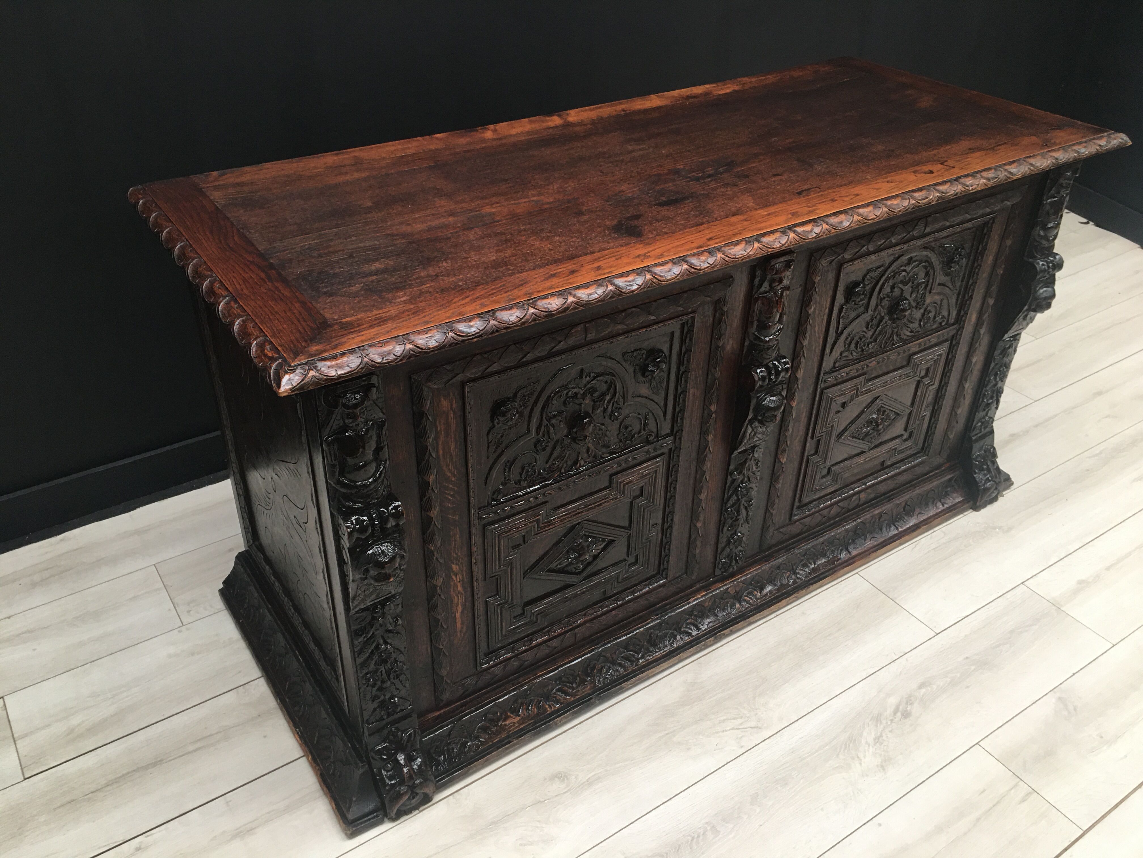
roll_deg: -1.4
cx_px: 572
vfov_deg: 48.2
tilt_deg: -34.0
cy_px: 429
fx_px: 958
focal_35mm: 29
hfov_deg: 61.7
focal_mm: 4.15
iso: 50
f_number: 2.2
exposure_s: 1/33
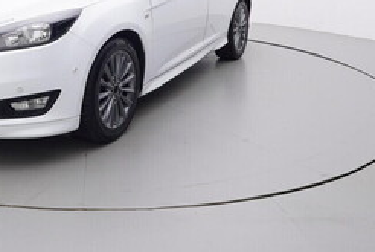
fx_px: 523
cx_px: 91
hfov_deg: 38.4
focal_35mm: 50
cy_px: 21
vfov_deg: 26.1
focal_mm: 15
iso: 200
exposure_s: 1/80
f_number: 5
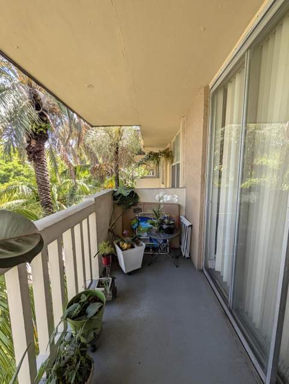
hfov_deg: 94.6
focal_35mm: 12
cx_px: 144
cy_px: 192
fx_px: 133
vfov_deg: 110.5
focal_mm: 2.02
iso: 51
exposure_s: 1/433
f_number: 1.7
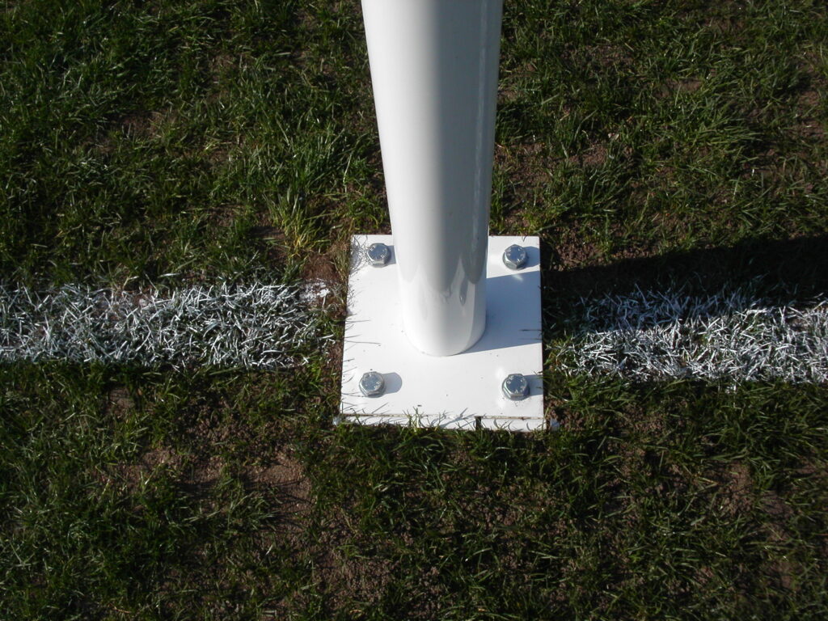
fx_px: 909
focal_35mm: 38
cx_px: 414
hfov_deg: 49.0
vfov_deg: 37.7
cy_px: 310
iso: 100
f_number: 8
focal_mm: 7.8
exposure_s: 1/500
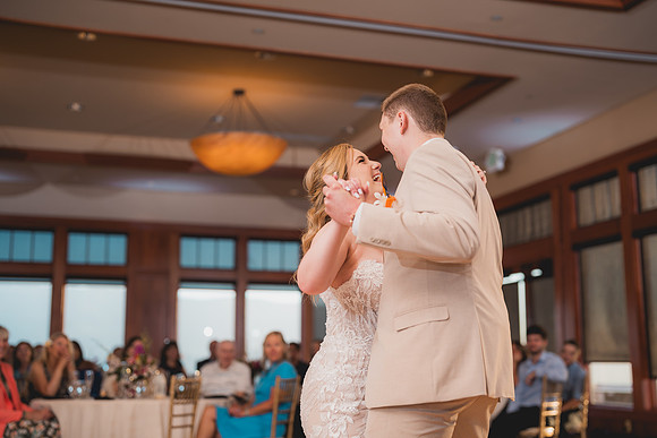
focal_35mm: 50
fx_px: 913
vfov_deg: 27.0
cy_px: 219
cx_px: 328
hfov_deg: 39.6
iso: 125
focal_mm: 50
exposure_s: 1/250
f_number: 1.8
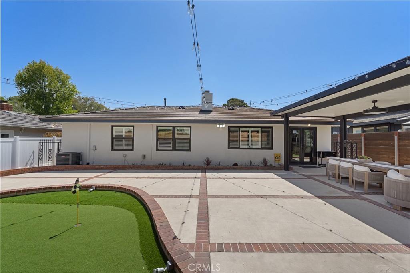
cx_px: 205
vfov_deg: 73.8
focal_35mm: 16
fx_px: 182
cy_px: 136
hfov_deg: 96.7
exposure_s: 1/500
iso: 1000
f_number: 9
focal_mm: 16
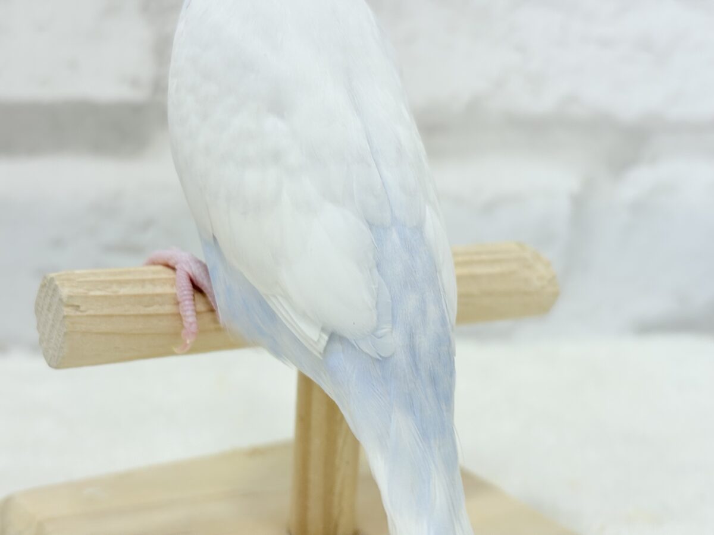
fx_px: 1073
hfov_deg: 36.8
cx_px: 357
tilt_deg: -13.0
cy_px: 268
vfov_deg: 28.0
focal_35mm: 52
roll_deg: -2.6
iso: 32
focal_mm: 5.96
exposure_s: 1/50
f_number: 1.6
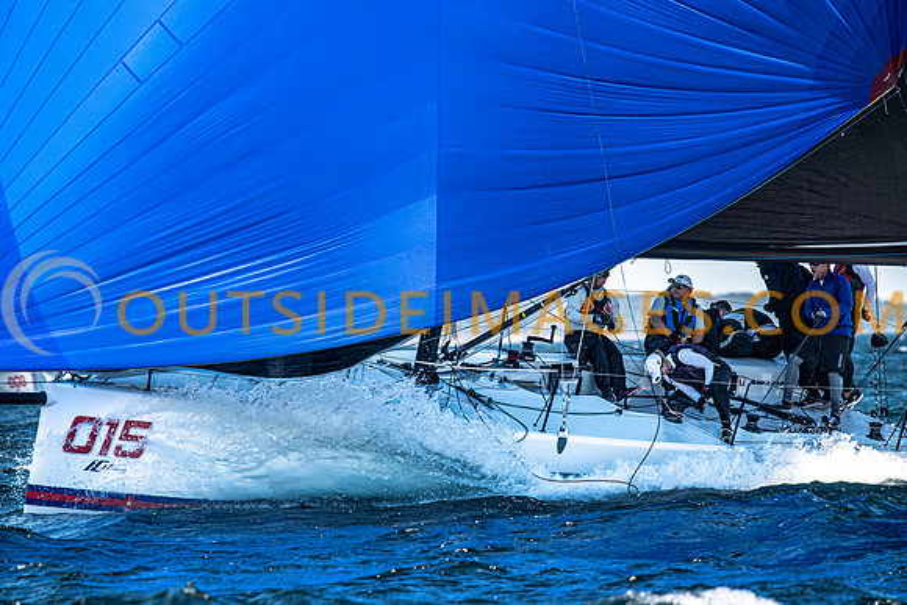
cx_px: 454
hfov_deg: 4.6
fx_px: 11340
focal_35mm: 450
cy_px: 302
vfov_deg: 3.1
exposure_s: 1/1600
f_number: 5
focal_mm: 300
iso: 320
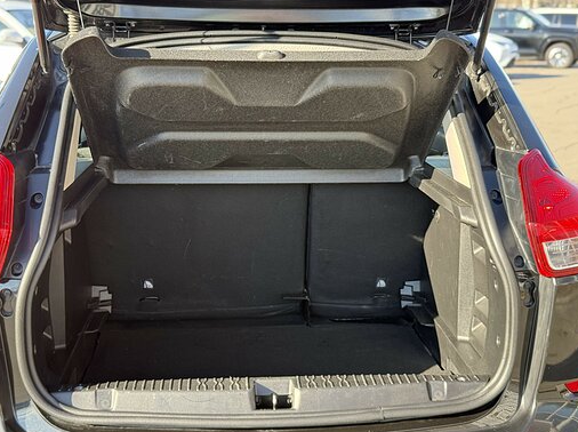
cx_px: 286
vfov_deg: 28.0
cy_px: 216
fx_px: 867
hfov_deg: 36.9
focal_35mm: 52
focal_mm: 6.76
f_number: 1.78
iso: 100
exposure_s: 1/242
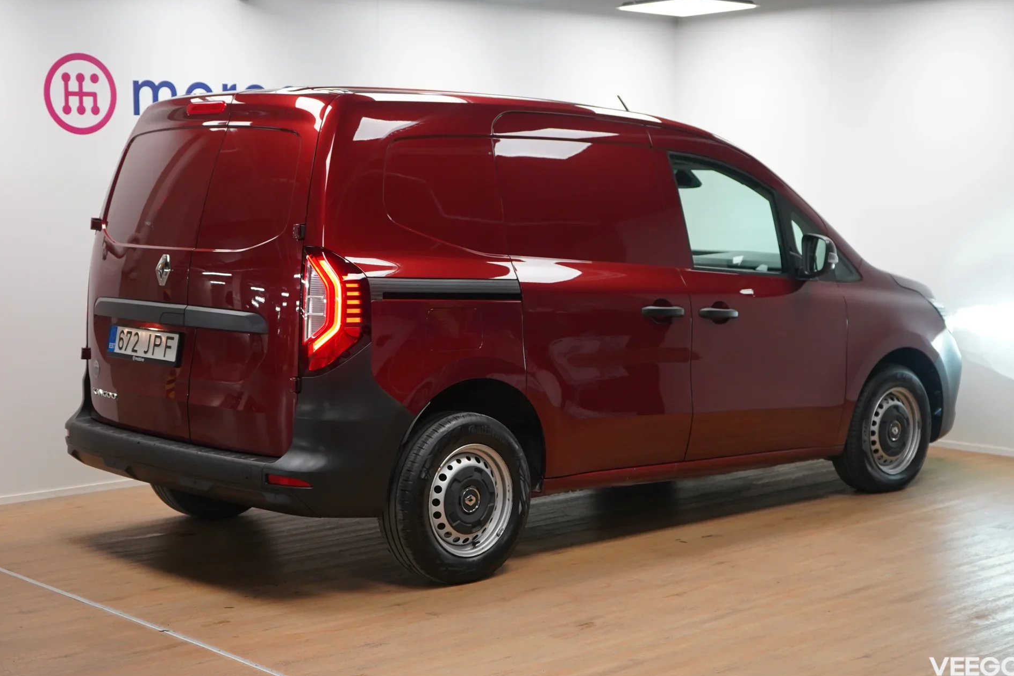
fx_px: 1577
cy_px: 338
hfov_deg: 35.6
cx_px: 511
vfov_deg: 24.2
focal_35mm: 56
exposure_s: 1/60
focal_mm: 37
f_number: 4
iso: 1250
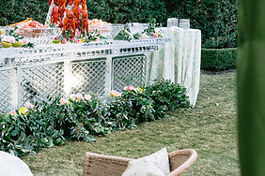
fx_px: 530
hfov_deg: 27.5
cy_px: 60
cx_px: 55
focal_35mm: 72
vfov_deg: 18.9
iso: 500
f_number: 4
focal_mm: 35
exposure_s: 1/125
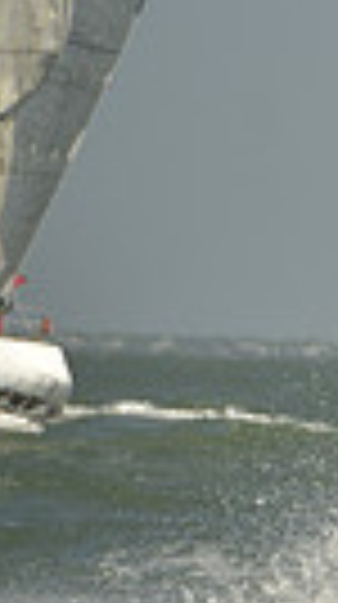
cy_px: 241
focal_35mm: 910
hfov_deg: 1.3
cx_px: 1284
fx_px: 14554
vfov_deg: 2.4
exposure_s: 1/1000
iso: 280
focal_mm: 200
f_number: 6.3
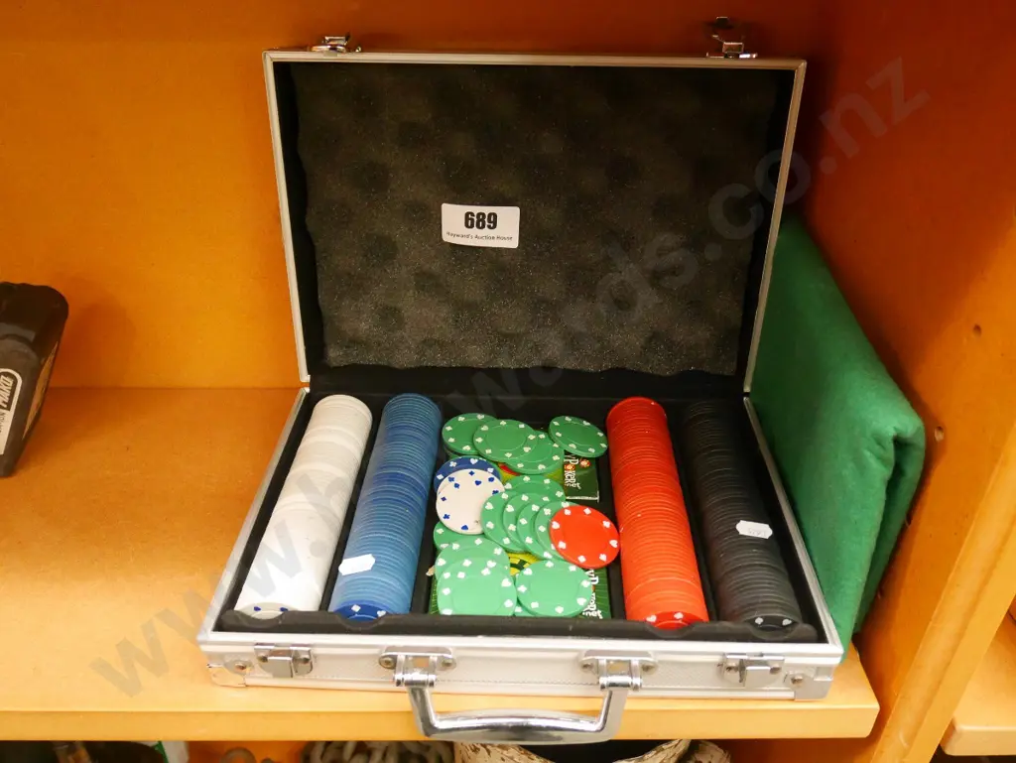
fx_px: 881
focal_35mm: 30
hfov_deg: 59.9
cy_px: 382
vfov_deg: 46.8
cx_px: 508
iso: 3200
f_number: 3.7
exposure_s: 1/25
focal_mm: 15
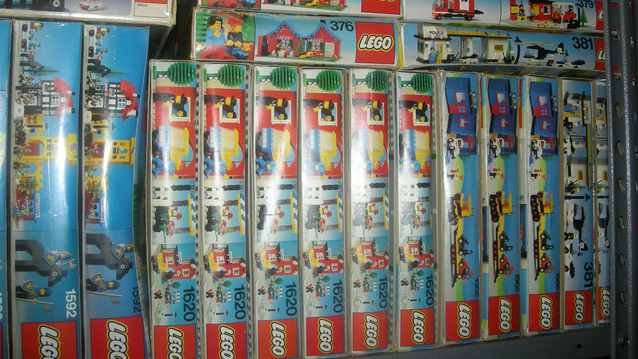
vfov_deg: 30.2
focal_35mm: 39
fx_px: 660
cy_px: 124
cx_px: 317
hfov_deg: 51.6
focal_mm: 5.7
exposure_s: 1/60
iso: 50
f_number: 2.8
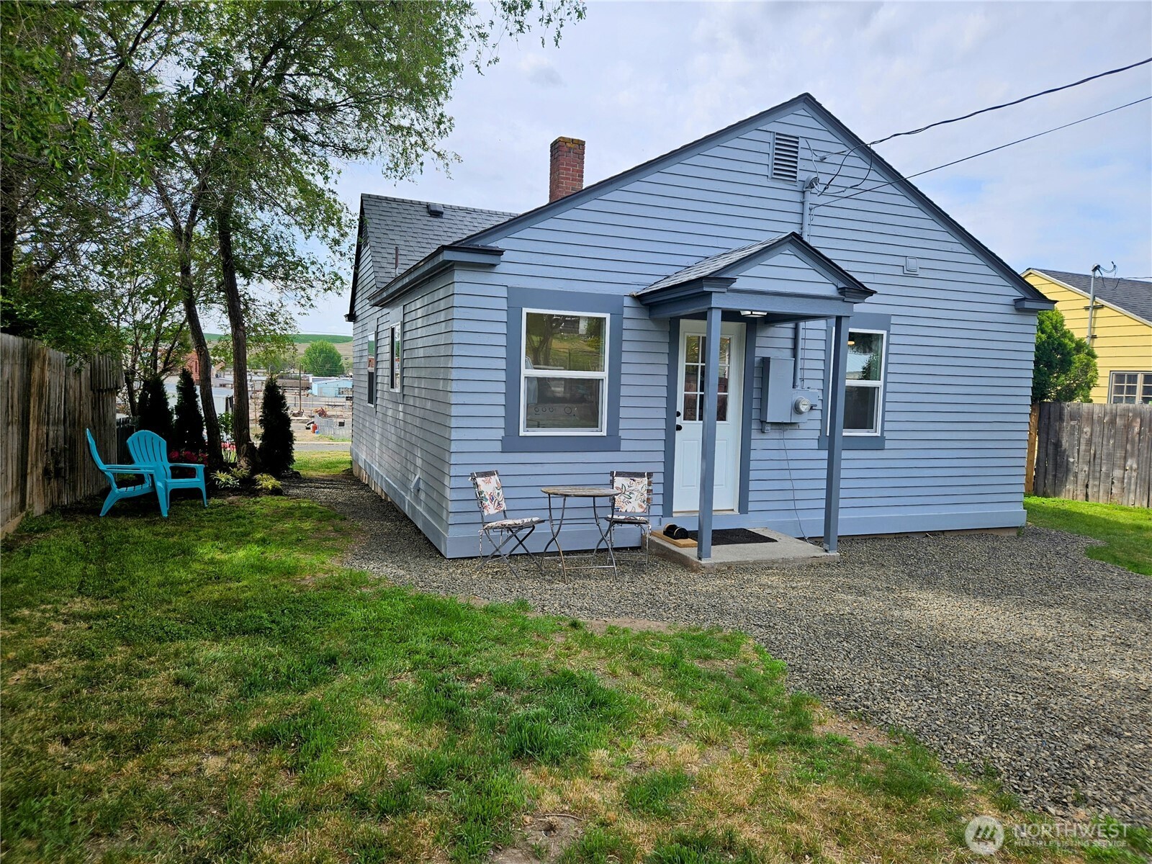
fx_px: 765
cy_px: 432
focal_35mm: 23
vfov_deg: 58.9
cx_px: 576
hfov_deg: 73.9
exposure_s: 1/1461
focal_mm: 5.4
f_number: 1.8
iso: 25
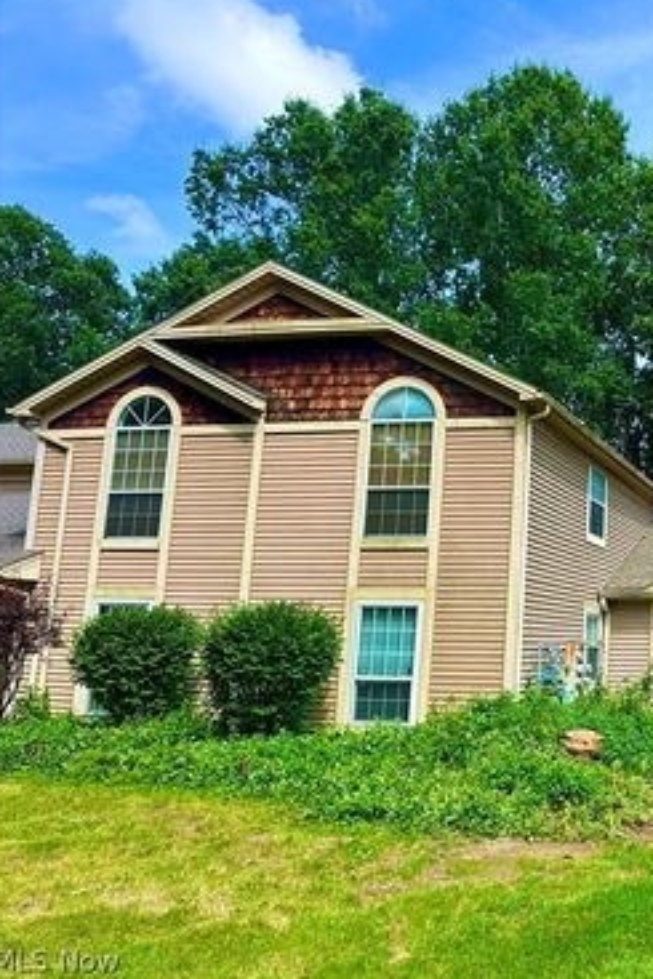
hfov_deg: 35.3
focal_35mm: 34
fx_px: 924
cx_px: 650
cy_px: 481
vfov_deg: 55.8
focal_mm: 6.86
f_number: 1.78
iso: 80
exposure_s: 1/1751
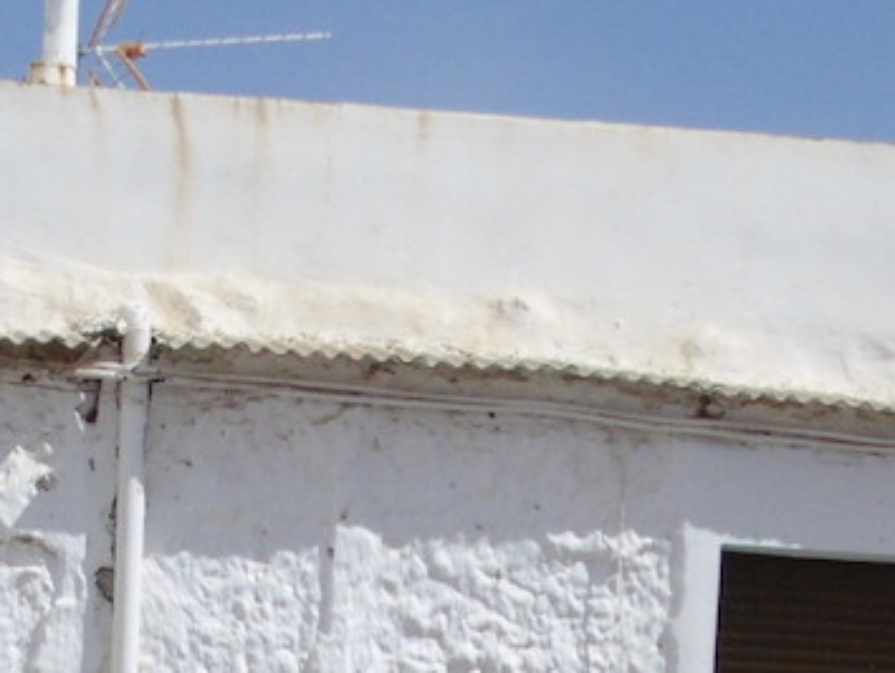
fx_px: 4968
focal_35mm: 192
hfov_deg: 10.3
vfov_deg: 7.5
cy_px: 1208
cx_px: 182
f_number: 10.6
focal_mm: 8
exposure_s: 1/250
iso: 100
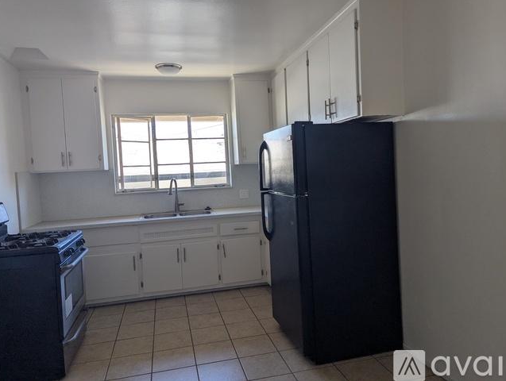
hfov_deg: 69.3
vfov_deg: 55.0
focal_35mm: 25
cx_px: 258
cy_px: 183
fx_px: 366
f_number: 1.85
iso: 54
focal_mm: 6.81
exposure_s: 1/112
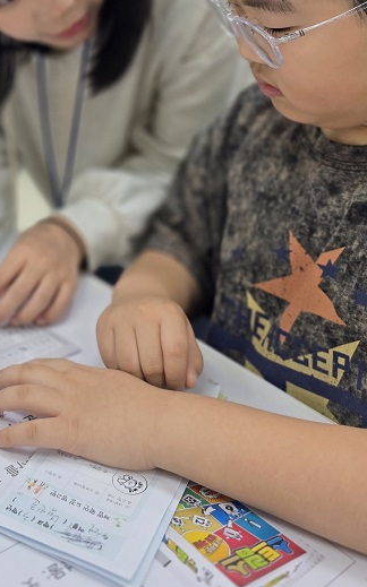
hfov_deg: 26.2
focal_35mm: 47
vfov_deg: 40.4
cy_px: 95
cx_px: 12
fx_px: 753
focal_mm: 6.3
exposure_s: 1/120
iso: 50
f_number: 1.7
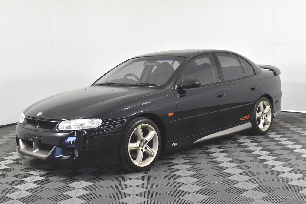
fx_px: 408
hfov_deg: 41.1
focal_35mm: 48
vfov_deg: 28.1
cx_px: 153
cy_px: 102
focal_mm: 32
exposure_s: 1/250
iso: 1600
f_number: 8
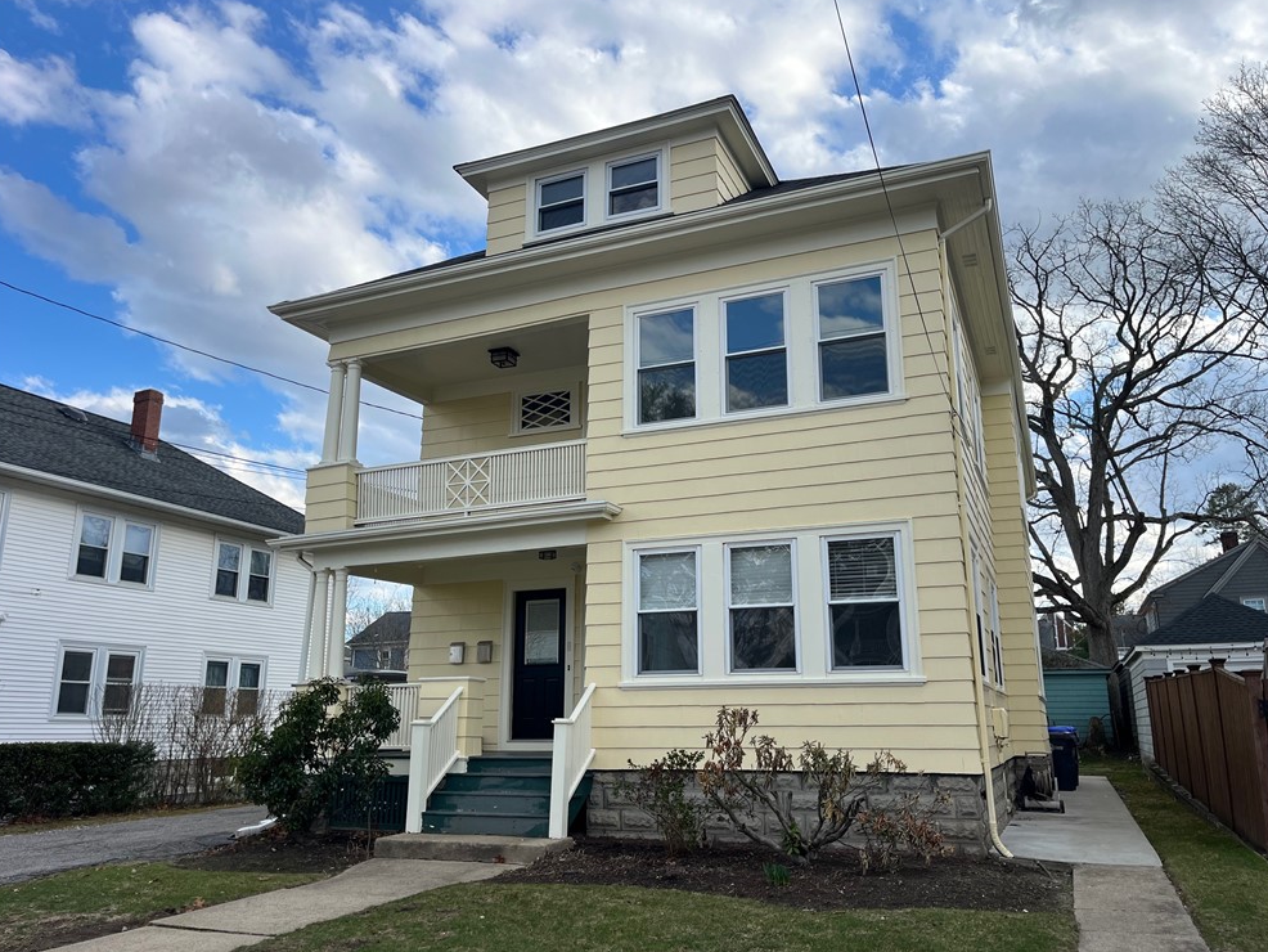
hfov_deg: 65.3
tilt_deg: +13.3
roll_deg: +0.7
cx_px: 647
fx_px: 989
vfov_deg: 51.4
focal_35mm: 27
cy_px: 480
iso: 50
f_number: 1.6
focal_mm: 5.1
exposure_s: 1/1721
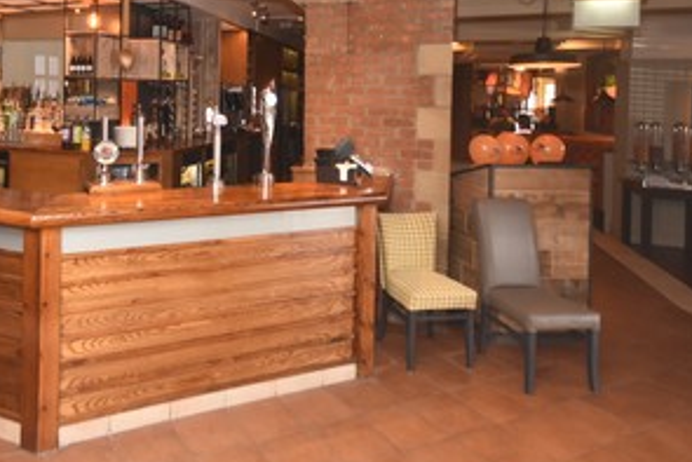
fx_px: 500
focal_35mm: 26
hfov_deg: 65.5
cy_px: 101
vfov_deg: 47.3
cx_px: 181
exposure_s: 1/60
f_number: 4.5
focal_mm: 10
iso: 800
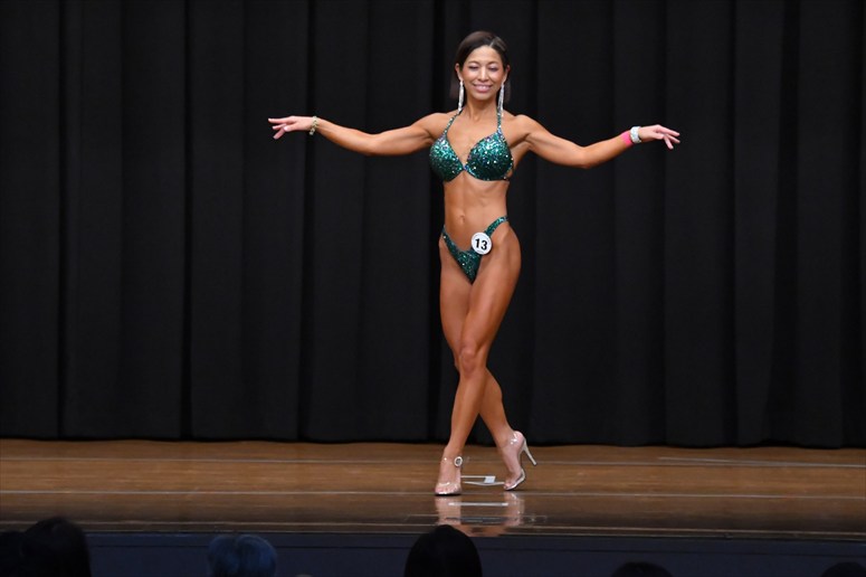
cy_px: 288
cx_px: 433
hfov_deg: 9.2
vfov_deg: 6.1
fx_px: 5410
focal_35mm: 225
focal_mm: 150
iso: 6400
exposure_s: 1/400
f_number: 5.6
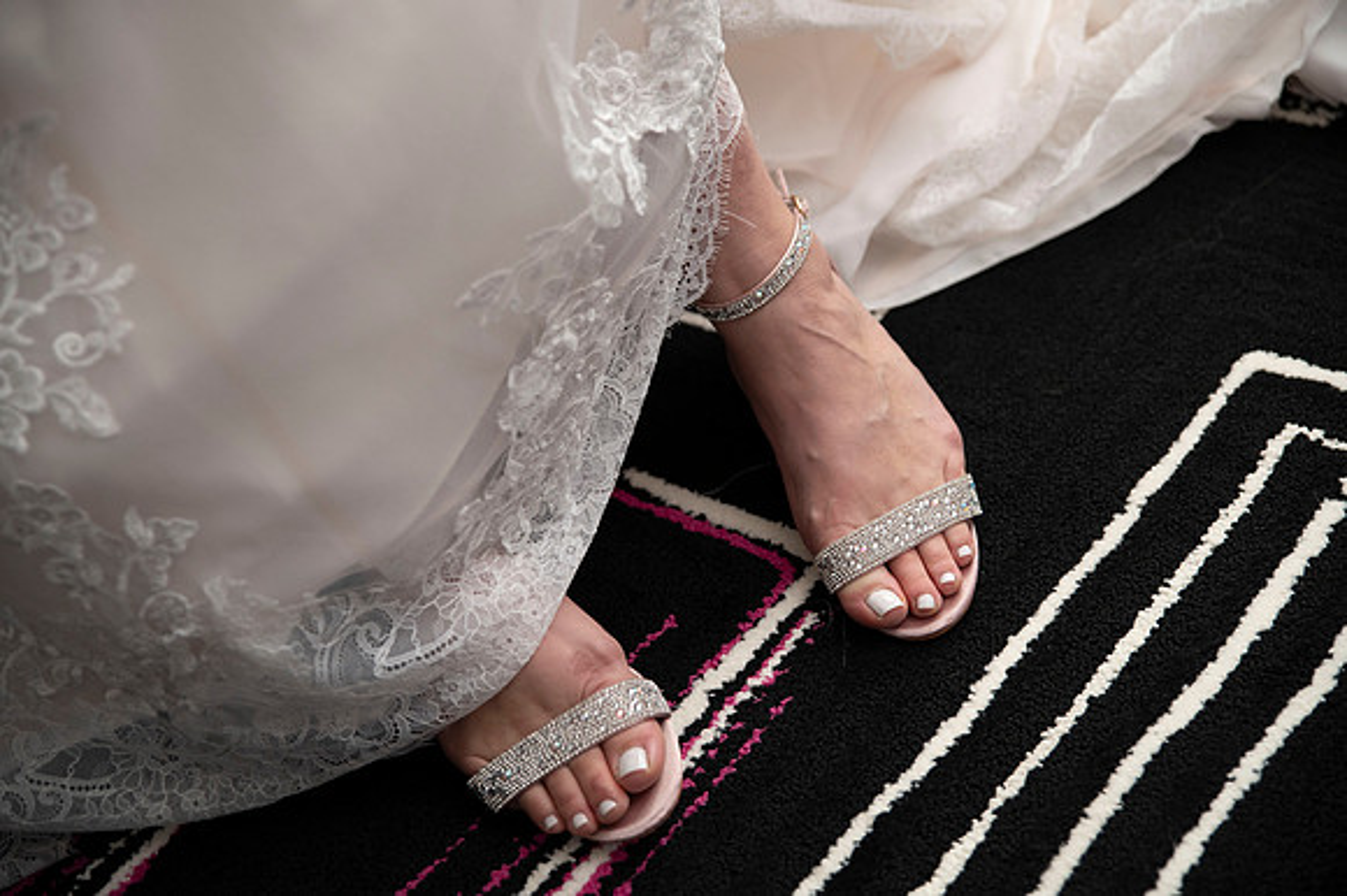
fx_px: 2244
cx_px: 674
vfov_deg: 22.6
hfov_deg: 33.4
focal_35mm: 60
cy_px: 448
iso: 1600
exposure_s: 1/1600
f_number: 2.8
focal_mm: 60
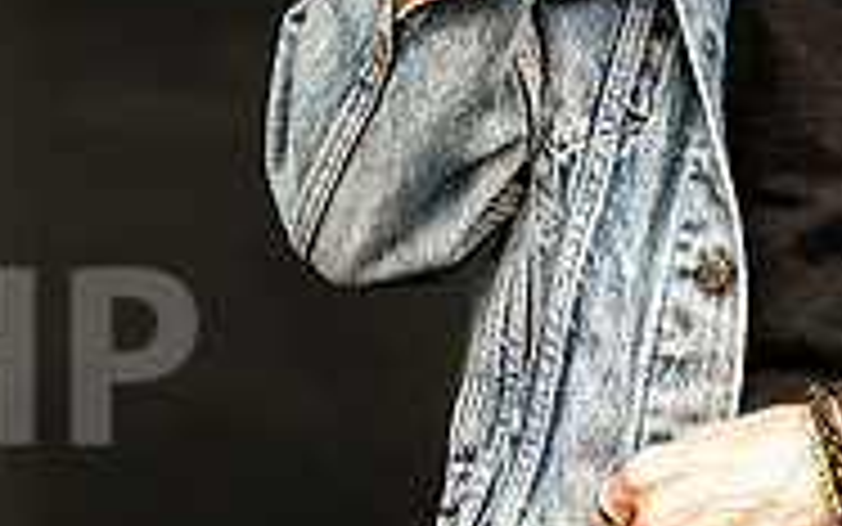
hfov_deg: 2.7
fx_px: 18111
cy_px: -309
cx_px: 1084
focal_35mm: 789
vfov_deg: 1.7
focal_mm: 200
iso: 800
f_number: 5
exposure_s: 1/500
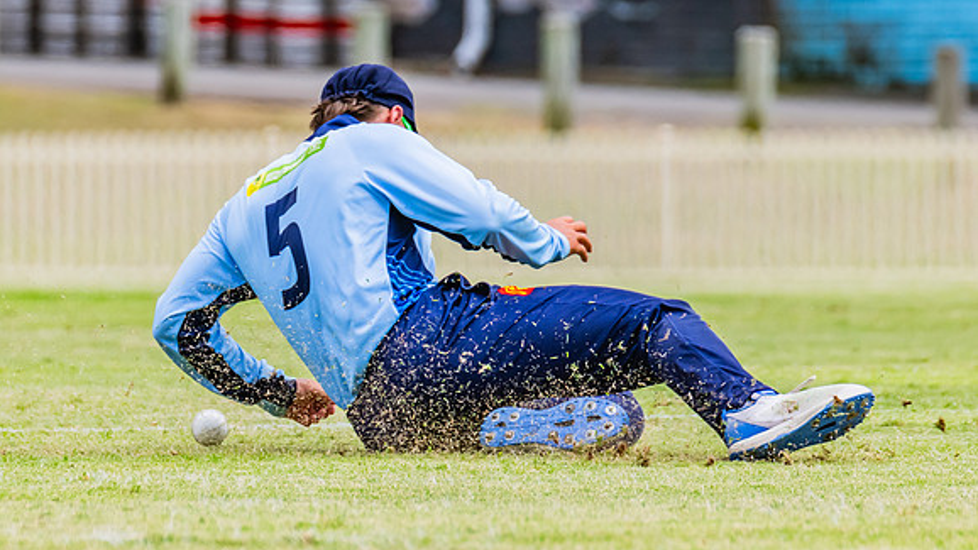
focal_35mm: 794
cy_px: 202
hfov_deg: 2.7
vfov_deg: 1.5
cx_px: 330
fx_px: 20589
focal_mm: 460
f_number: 9
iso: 800
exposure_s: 1/2000
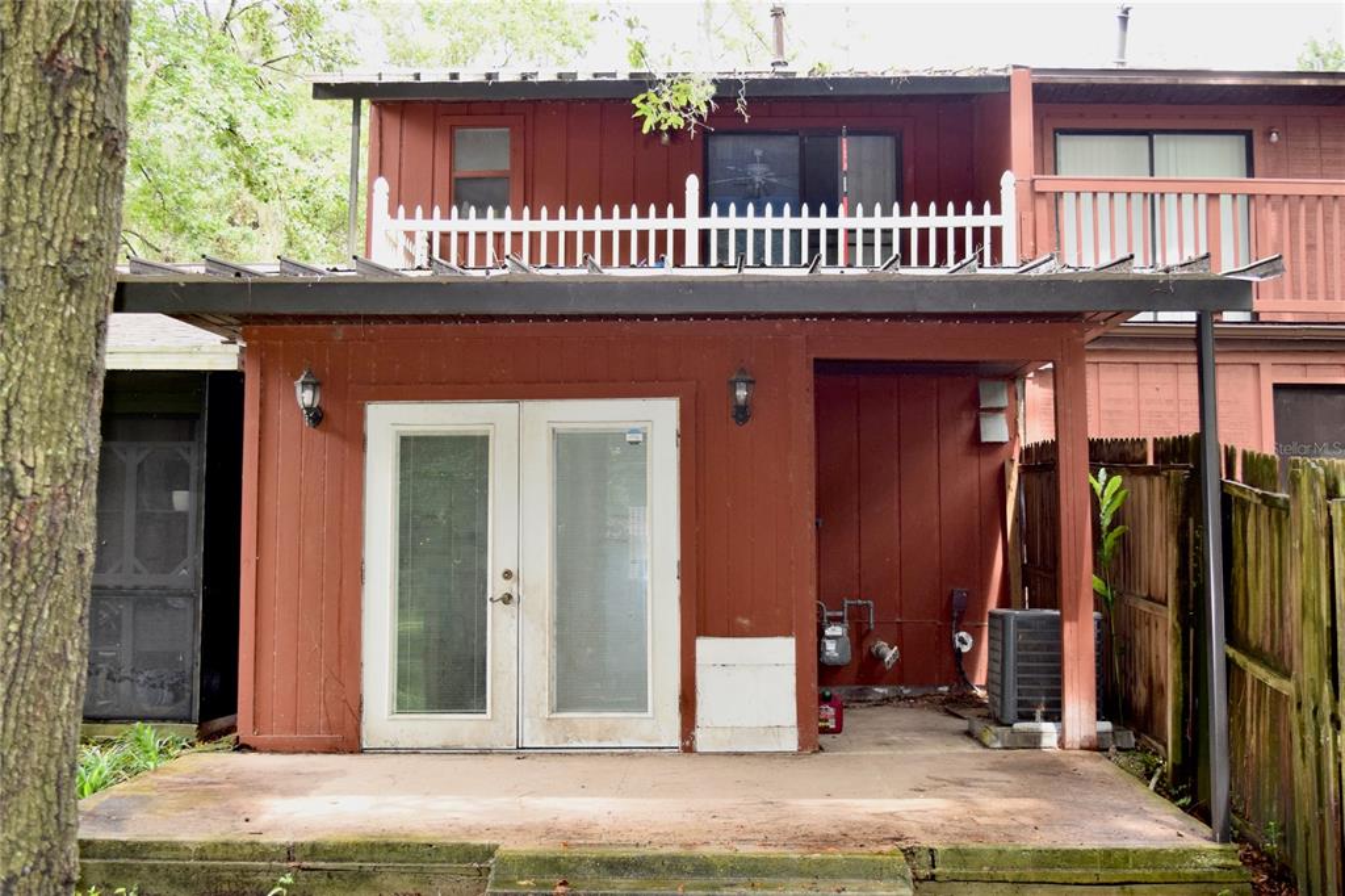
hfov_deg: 46.4
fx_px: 1569
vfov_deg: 31.9
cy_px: 448
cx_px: 672
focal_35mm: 42
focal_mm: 28
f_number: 5.6
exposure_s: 1/125
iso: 720
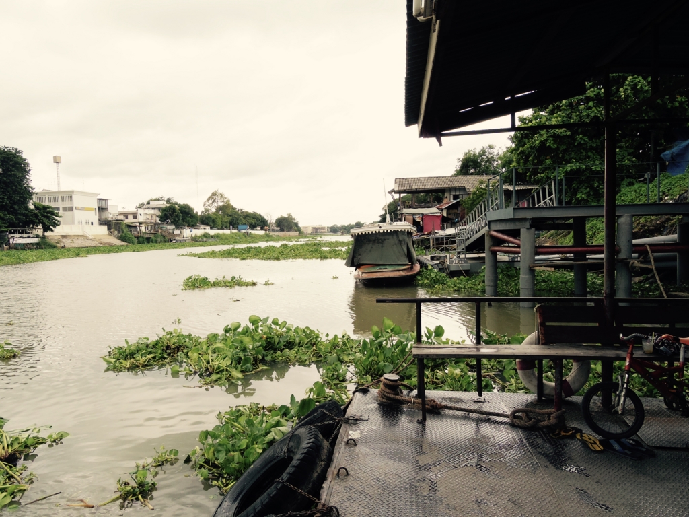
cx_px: 344
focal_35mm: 23
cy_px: 258
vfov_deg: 58.9
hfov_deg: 73.9
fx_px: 458
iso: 200
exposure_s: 1/400
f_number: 4
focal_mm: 5
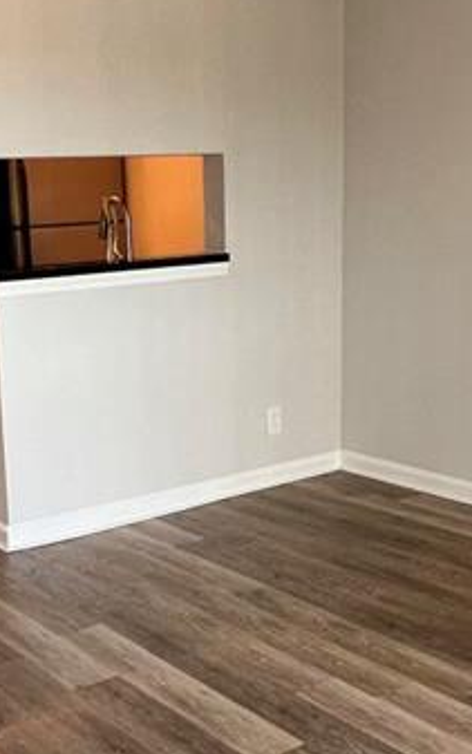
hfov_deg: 26.1
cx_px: 136
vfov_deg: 41.0
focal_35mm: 49
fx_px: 1007
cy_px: 345
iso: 200
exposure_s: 1/120
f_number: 1.8
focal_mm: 1.57
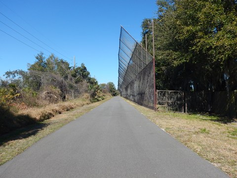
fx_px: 164
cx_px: 118
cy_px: 89
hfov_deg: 71.6
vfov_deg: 56.8
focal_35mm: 24
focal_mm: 4.3
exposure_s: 1/800
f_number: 4.1
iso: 125
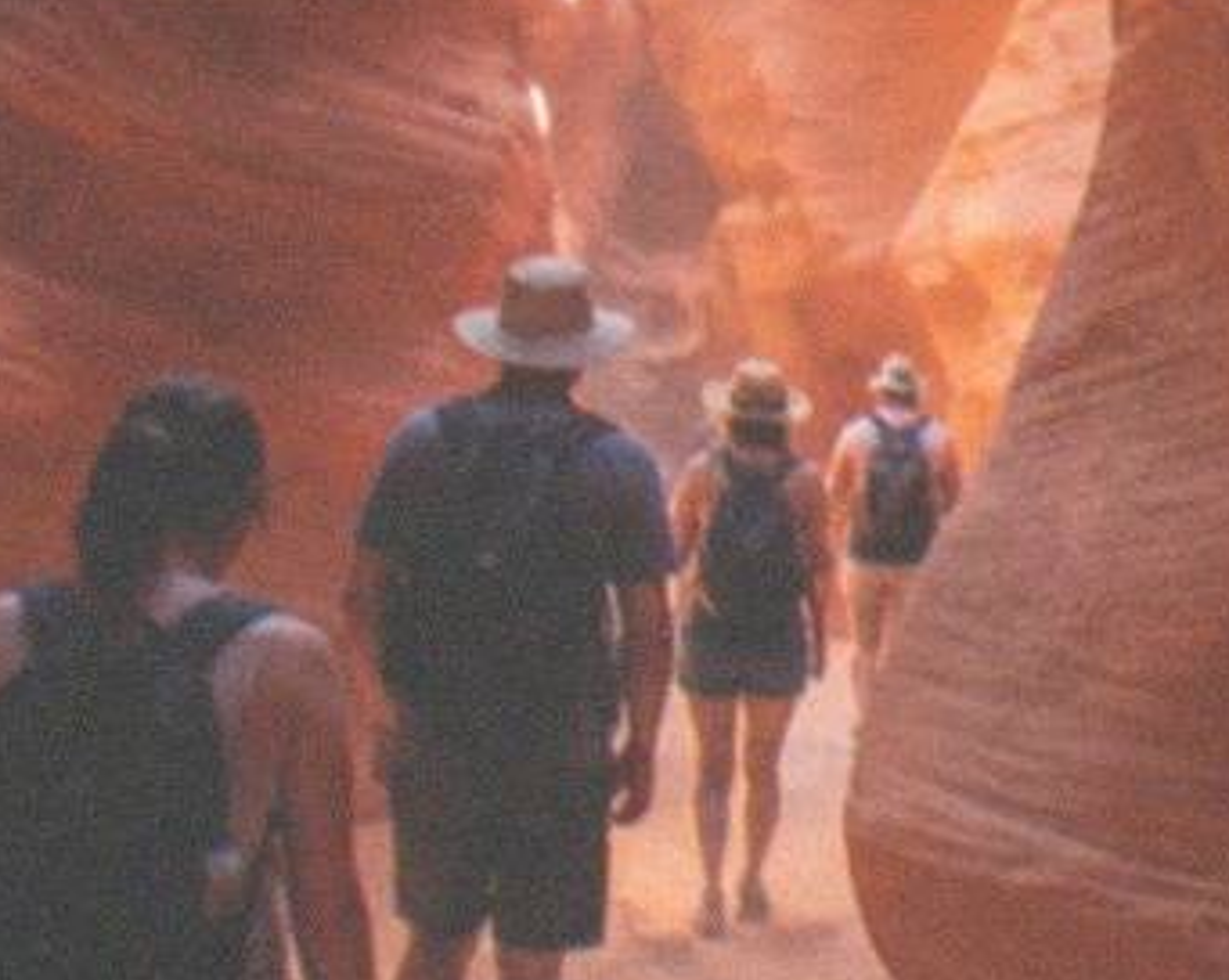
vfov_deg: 11.4
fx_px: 4905
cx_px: 977
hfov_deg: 14.2
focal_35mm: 135
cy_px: 404
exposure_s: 1/320
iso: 320
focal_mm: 49
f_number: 6.3
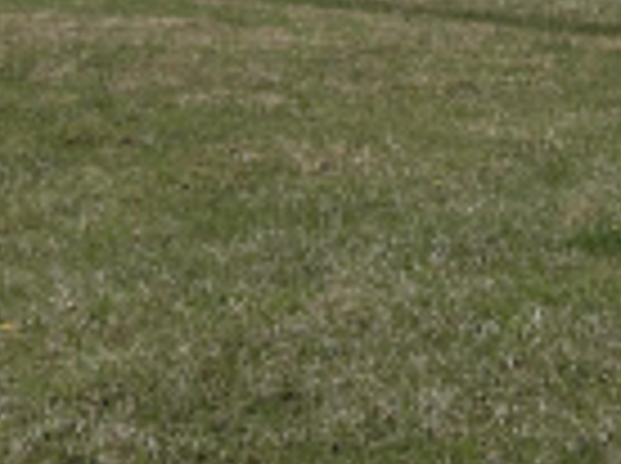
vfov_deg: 11.4
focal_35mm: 126
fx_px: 2256
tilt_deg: -0.5
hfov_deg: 15.6
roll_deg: +0.5
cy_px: -162
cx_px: 488
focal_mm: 5.7
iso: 50
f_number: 1.5
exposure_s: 1/5587
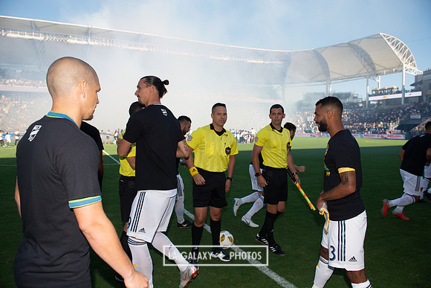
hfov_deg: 73.7
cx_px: 216
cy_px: 144
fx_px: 287
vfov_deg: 53.2
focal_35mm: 24
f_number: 4.5
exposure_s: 1/1000
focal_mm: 24
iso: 200
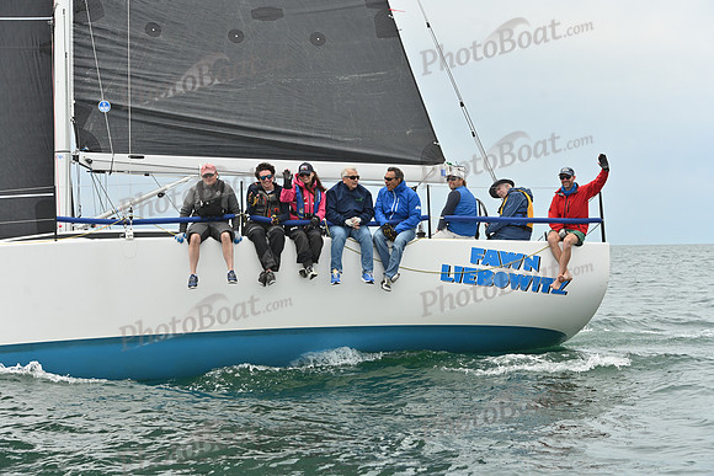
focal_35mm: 70
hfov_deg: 28.8
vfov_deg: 19.5
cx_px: 357
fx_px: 1389
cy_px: 238
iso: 320
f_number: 6.3
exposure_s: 1/1250
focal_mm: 70
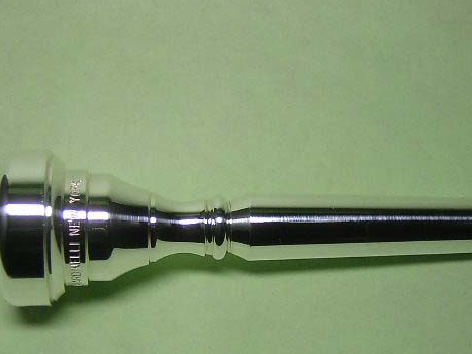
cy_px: 200
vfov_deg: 19.9
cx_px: 248
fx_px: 1009
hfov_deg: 26.3
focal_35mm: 74
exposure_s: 1/102
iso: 100
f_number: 3.2
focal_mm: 7.1
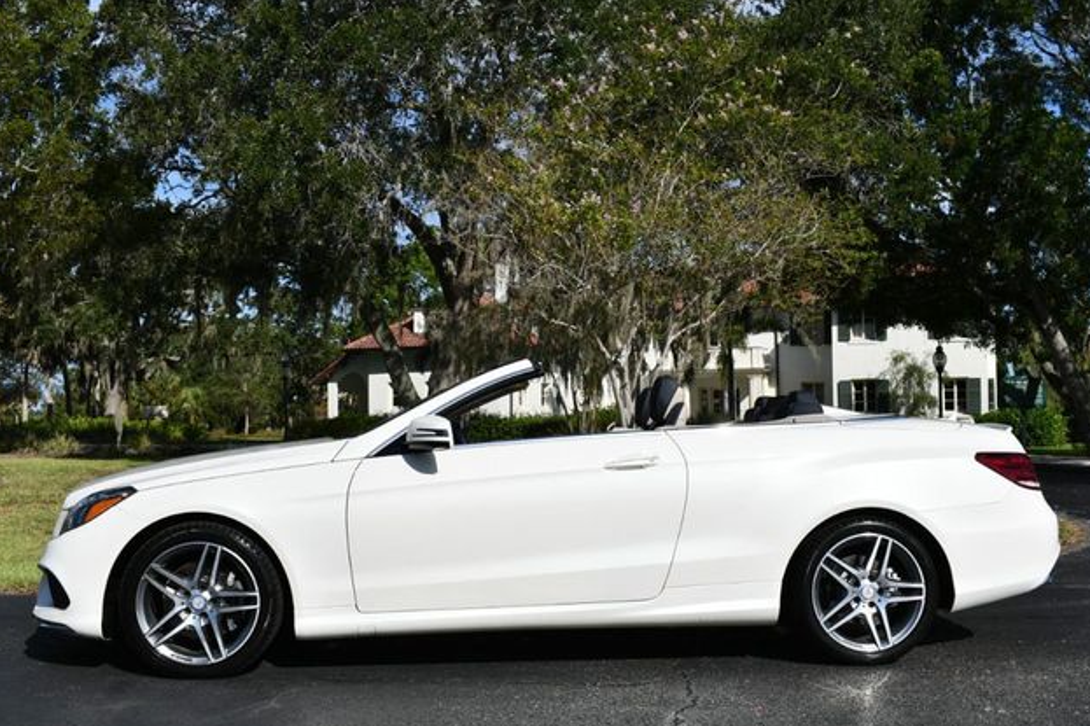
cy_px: 370
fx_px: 1120
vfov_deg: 35.9
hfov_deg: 51.9
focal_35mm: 37
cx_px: 542
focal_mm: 18
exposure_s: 1/400
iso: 100
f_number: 10
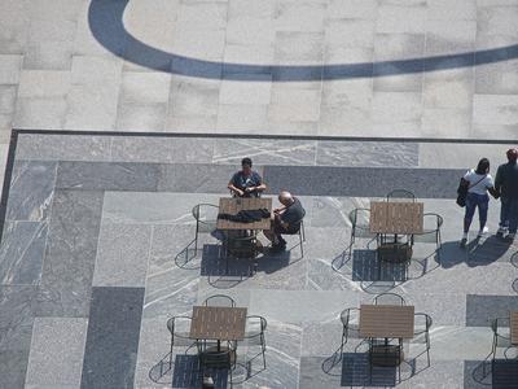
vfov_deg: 5.0
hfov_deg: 6.6
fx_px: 4489
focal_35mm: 300
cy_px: 194
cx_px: 259
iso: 100
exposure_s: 1/800
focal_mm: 64.3
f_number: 4
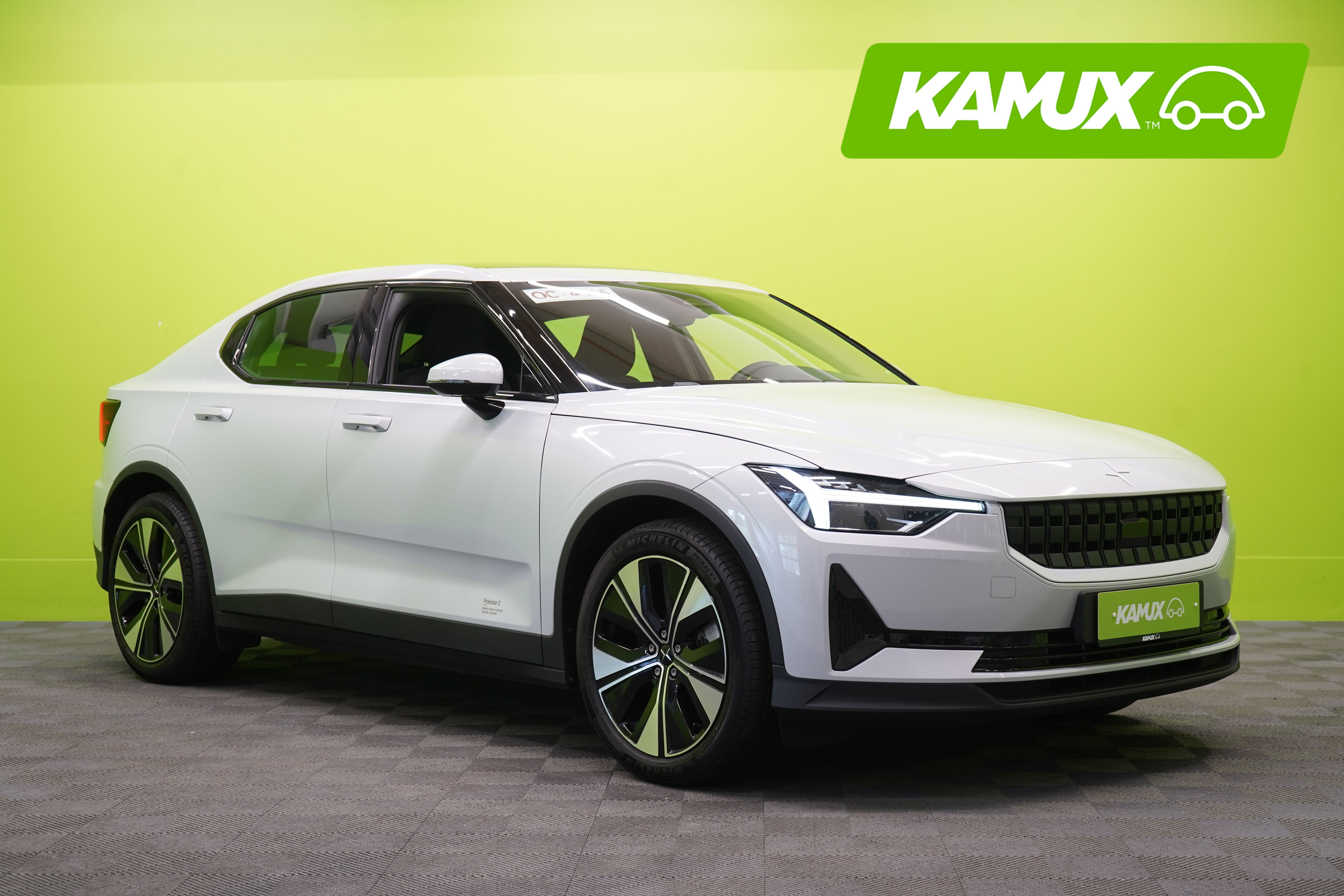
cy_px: 448
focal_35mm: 51
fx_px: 1904
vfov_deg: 26.5
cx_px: 672
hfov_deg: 38.9
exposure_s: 1/25
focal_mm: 51
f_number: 5.6
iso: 400
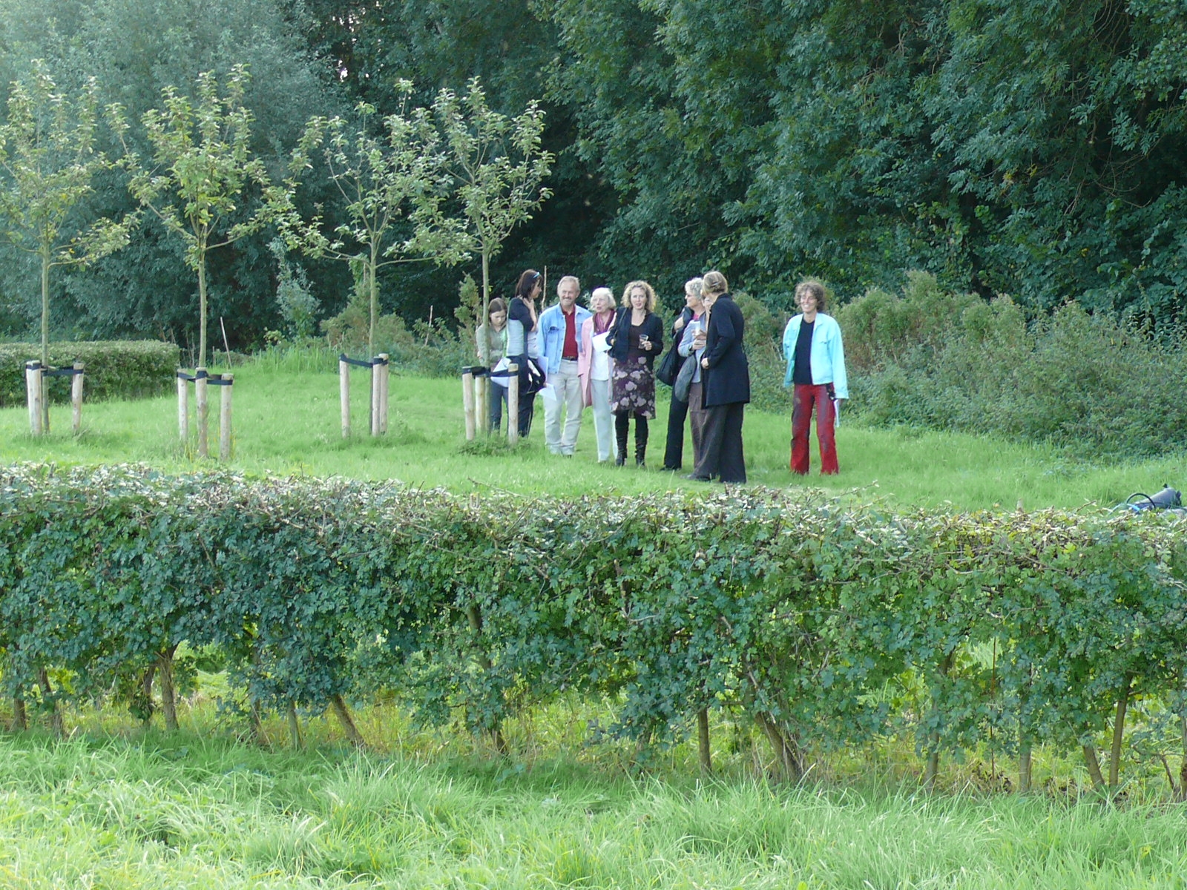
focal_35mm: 112
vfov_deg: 13.2
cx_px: 594
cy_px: 445
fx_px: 3841
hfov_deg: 17.6
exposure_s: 1/80
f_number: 3.2
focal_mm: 14.1
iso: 100
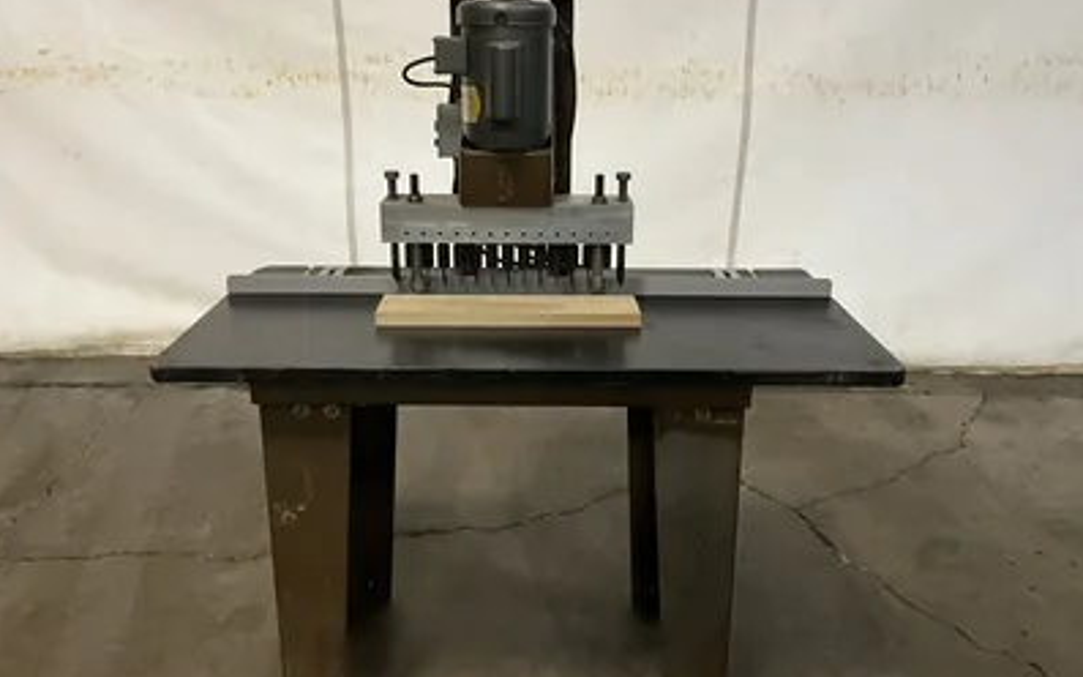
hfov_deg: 61.2
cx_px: 540
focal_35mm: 31
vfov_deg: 40.5
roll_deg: -1.2
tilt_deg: -17.9
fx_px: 915
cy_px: 287
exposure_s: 1/60
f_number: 1.8
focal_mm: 3
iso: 250
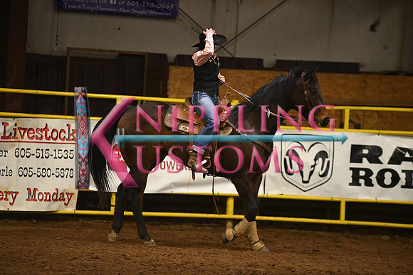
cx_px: 206
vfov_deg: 6.9
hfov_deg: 10.3
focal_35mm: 200
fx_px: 2295
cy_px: 138
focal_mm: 200
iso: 6400
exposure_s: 1/400
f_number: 2.8
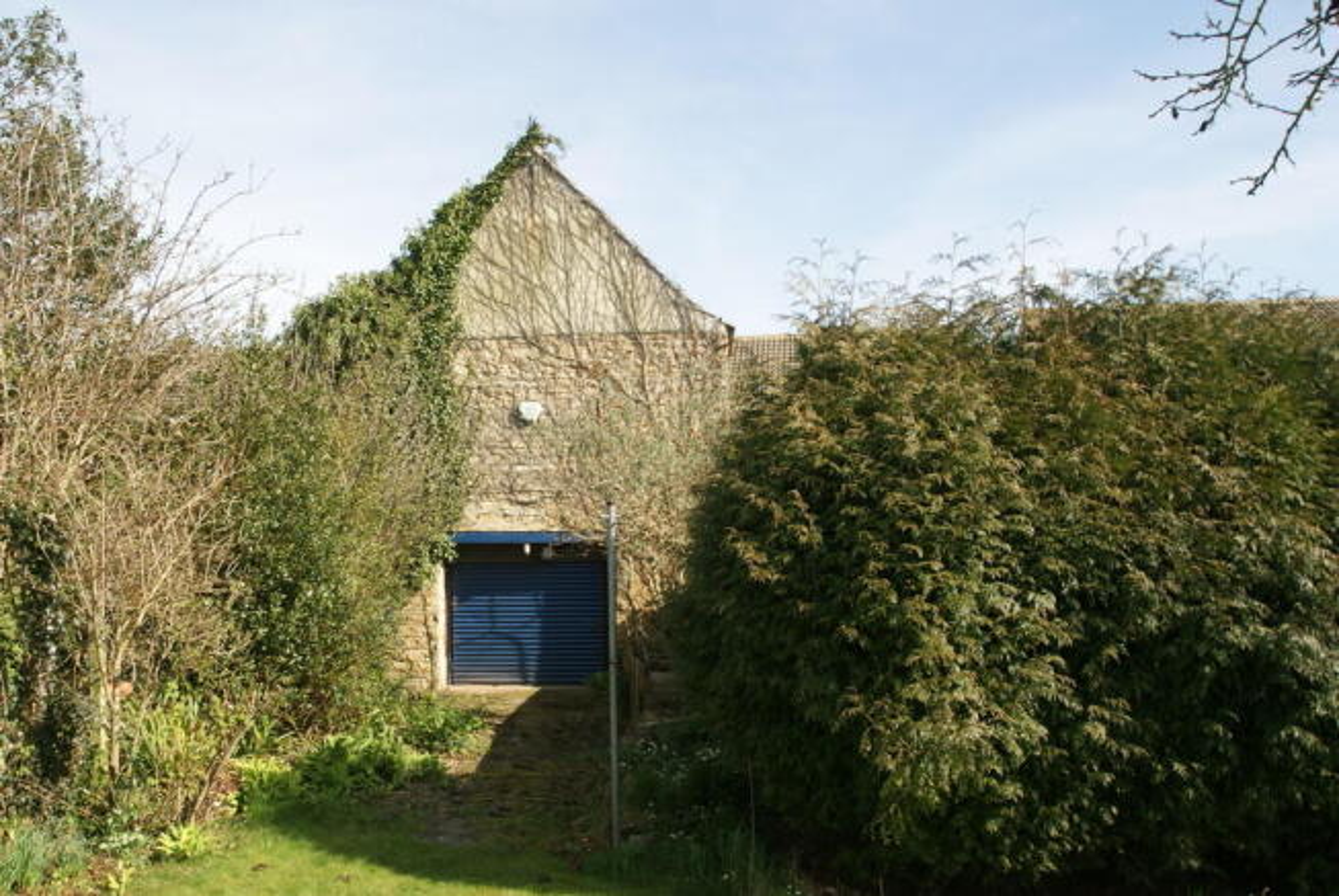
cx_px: 670
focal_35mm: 27
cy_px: 448
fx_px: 1005
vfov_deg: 48.0
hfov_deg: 67.3
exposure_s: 1/60
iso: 100
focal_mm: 18
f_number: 10
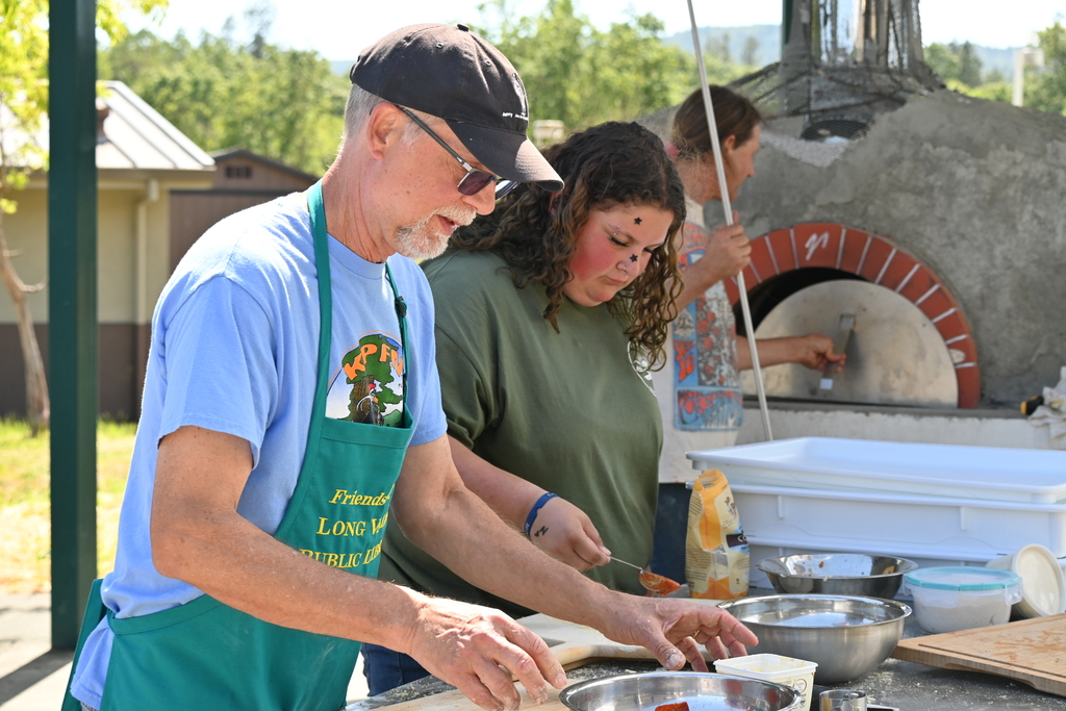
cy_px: 356
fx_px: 2265
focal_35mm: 76
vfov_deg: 17.8
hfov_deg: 26.5
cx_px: 533
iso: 160
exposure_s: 1/250
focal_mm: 51
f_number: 5.6
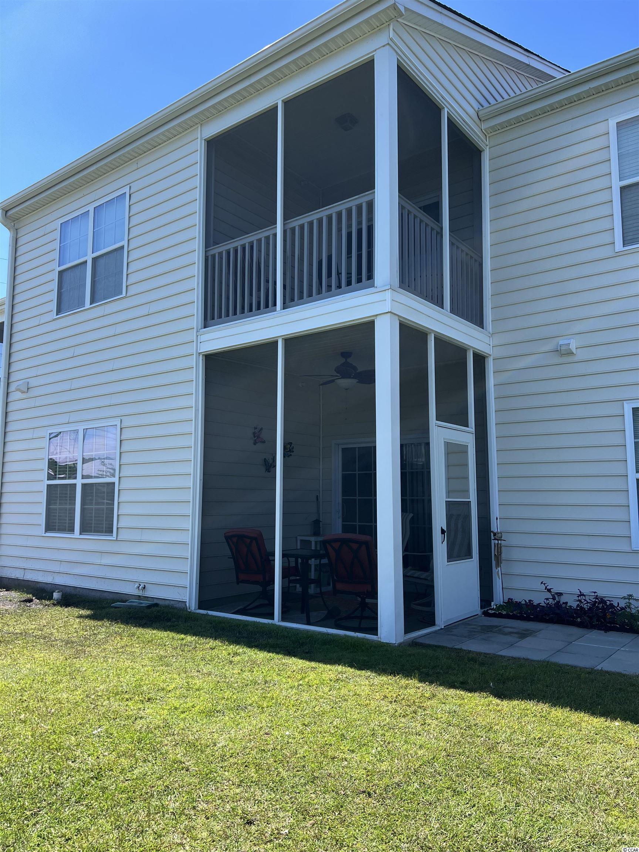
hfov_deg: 53.1
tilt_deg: +9.4
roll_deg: +1.1
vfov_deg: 67.3
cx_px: 320
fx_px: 640
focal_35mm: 26
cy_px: 426
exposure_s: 1/1669
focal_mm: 5.7
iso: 50
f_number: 1.5
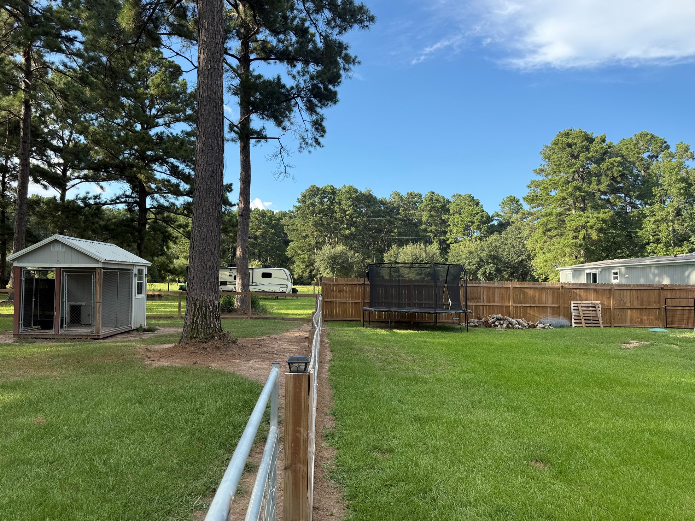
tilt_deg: +3.8
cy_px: 256
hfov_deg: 69.4
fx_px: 502
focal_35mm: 25
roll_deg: -2.1
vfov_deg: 54.9
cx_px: 334
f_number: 1.78
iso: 80
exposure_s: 1/1727
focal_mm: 6.76
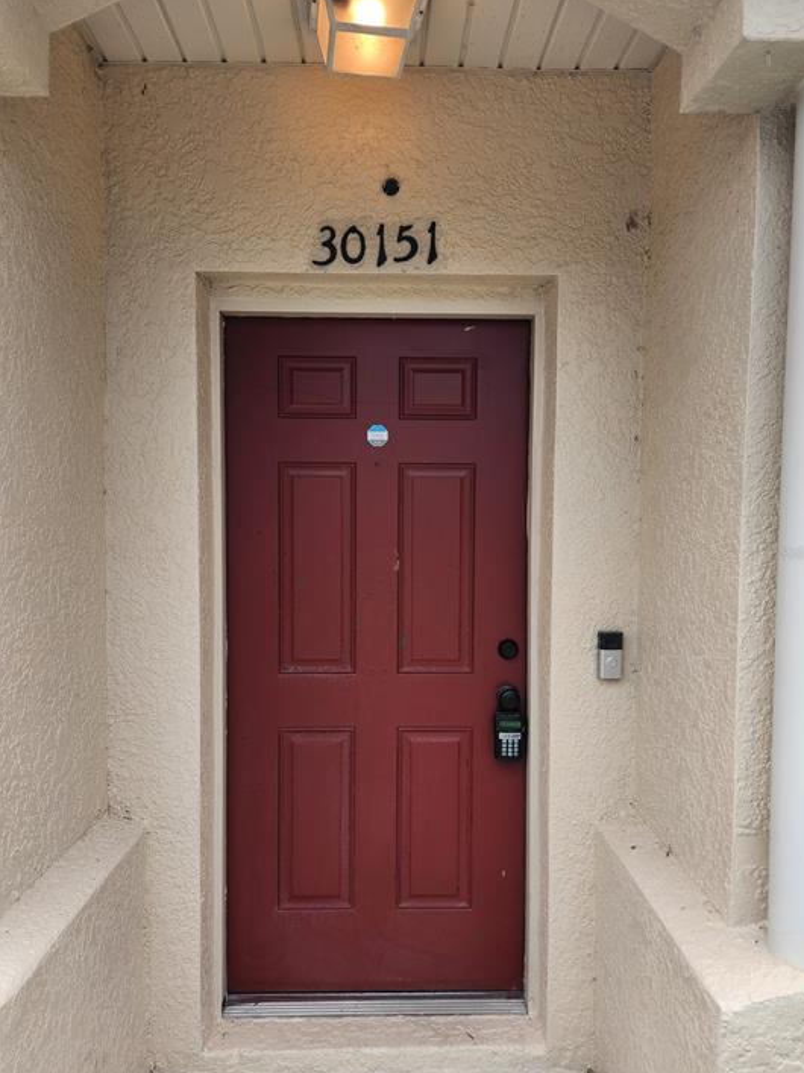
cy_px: 552
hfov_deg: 54.9
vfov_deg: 69.4
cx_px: 411
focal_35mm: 25
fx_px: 774
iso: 20
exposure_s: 1/281
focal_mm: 5.4
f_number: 1.8
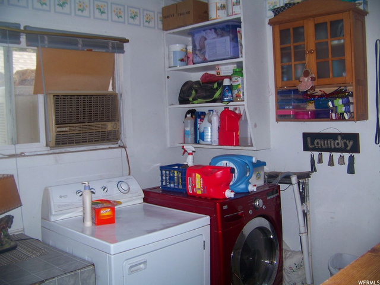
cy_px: 142
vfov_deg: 39.7
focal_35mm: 36
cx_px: 190
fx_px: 395
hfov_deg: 51.4
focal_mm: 5.85
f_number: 2.8
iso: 64
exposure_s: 1/125
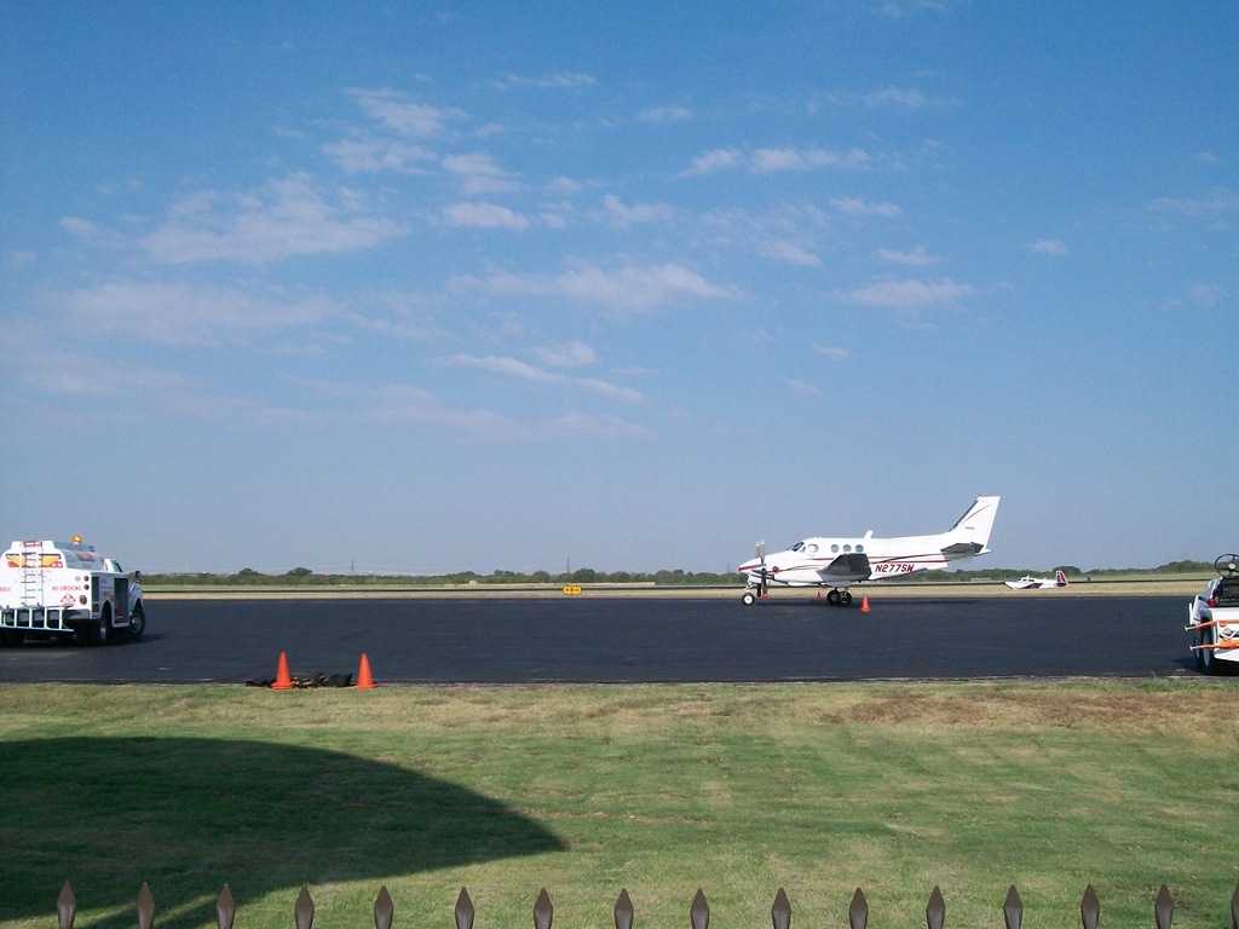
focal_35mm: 45
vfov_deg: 32.2
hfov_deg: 42.1
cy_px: 464
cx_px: 620
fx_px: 1611
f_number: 5.4
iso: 80
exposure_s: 1/640
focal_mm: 7.6
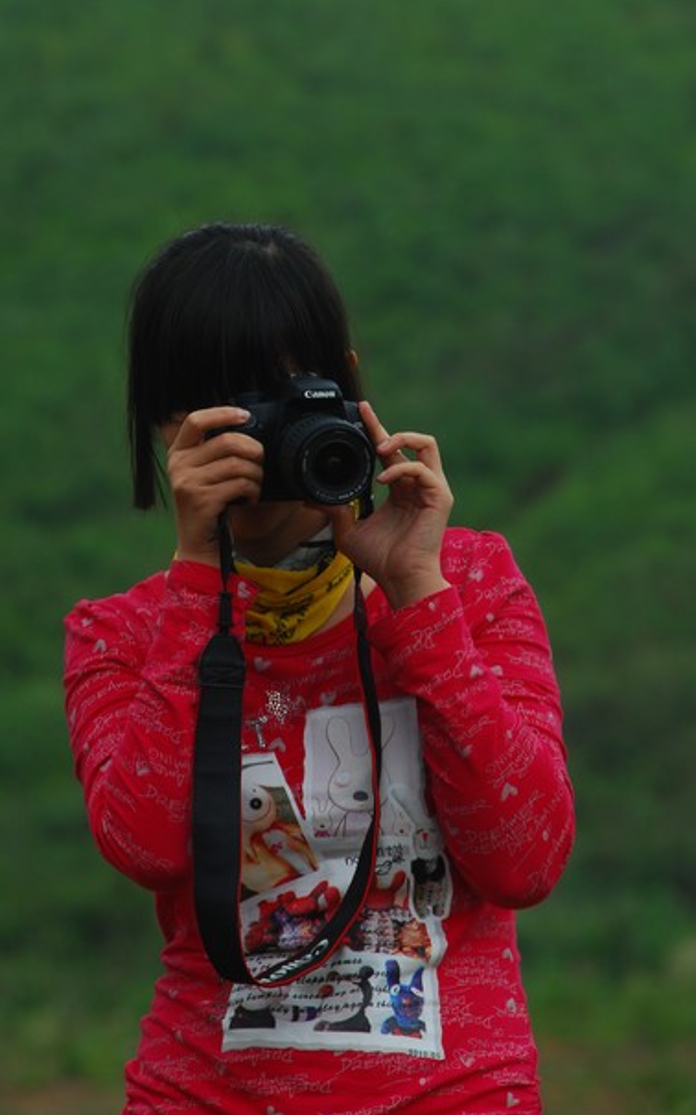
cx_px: 288
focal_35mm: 363
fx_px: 11019
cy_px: 485
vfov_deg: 5.8
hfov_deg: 3.6
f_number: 9
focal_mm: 200
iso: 100
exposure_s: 1/160
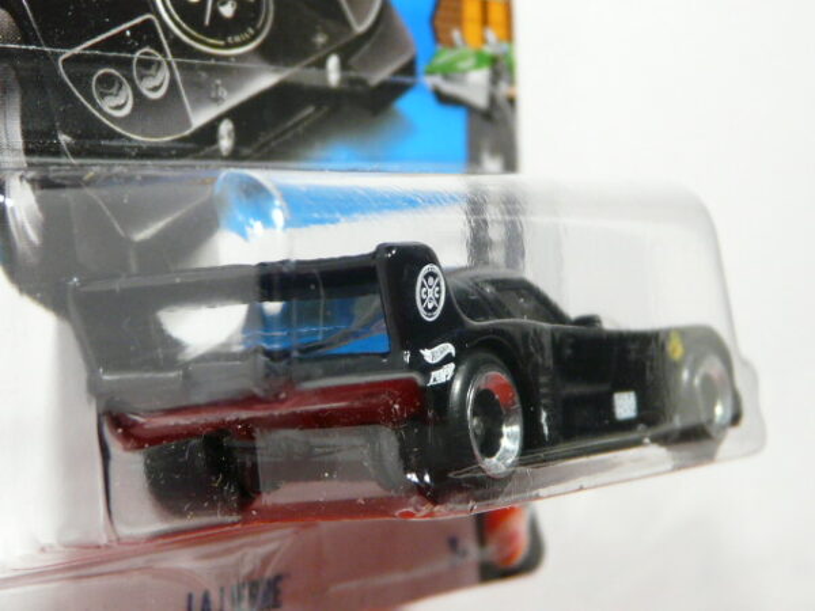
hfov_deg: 17.4
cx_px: 408
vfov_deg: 13.1
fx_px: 2660
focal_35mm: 113
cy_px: 306
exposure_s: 1/50
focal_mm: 11.7
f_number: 3.2
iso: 200
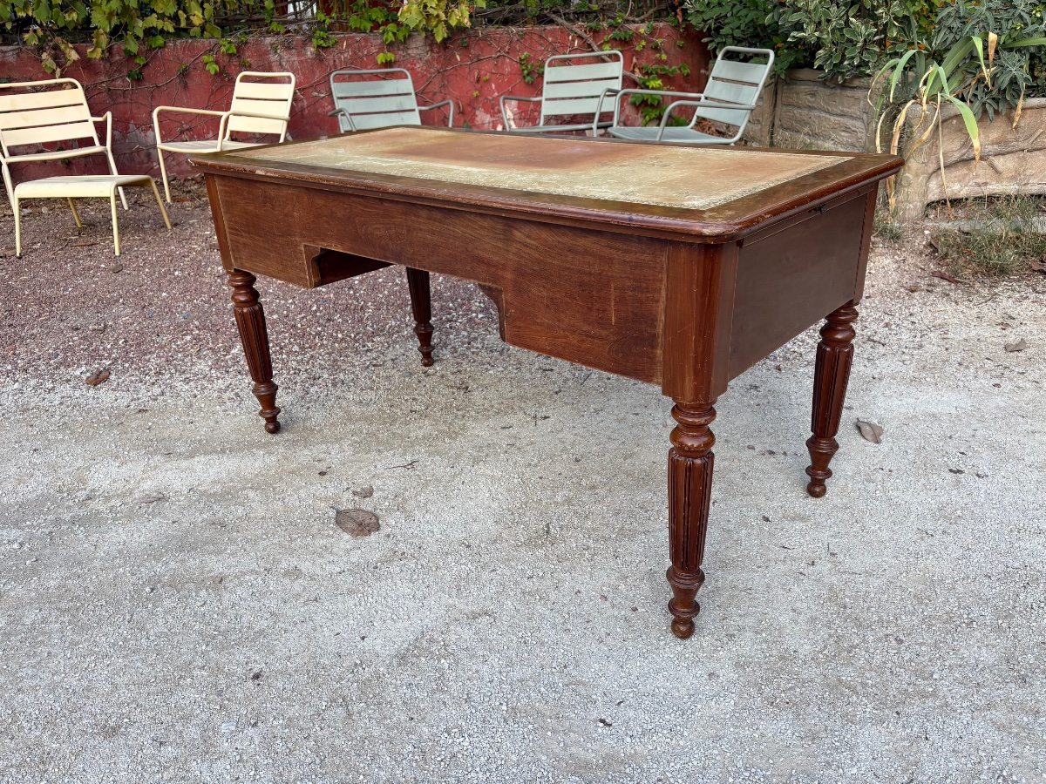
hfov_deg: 67.3
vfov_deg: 53.1
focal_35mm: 26
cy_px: 392
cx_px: 523
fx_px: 786
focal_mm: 5.96
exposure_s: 1/121
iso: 40
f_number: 1.6
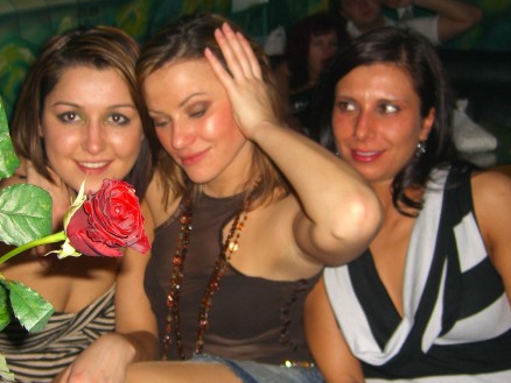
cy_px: 221
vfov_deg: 28.0
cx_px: 210
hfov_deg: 36.7
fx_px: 768
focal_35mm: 52
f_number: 2.8
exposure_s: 1/60
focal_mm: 7.9
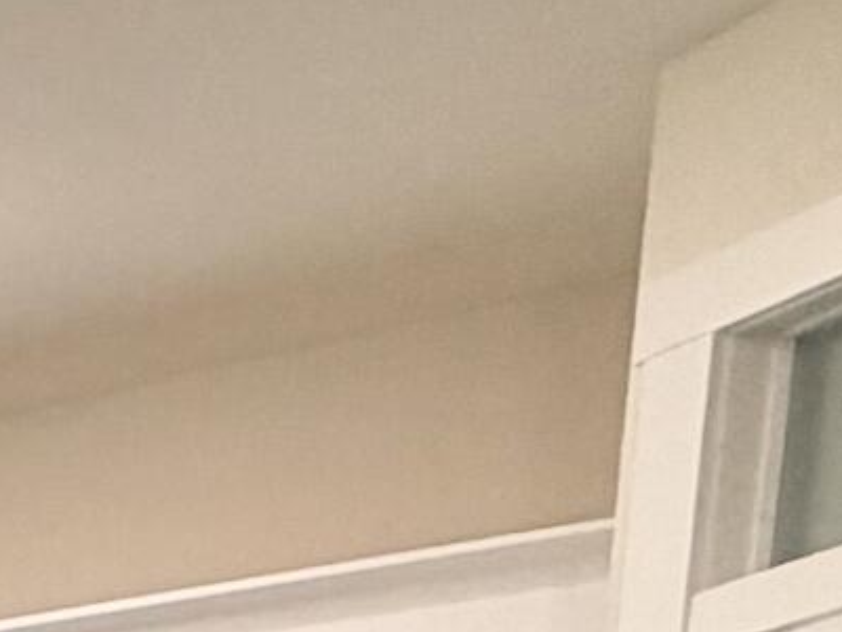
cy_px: 1487
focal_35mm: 105
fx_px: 2554
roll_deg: -0.6
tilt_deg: -4.0
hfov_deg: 10.7
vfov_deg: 11.7
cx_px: -1815
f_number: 2.2
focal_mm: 2.22
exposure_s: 1/120
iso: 200
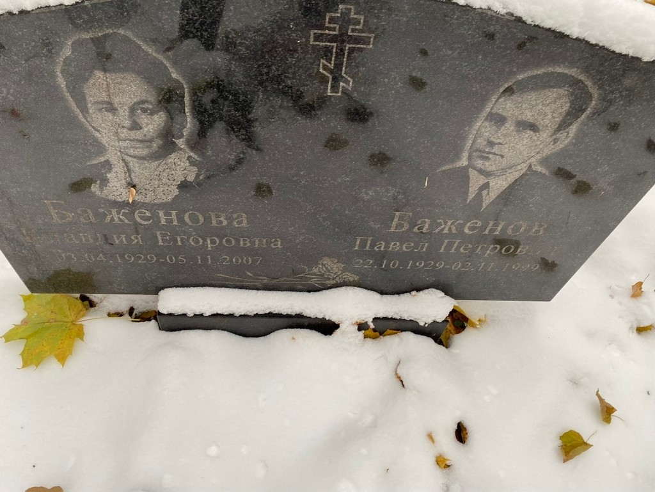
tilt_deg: -52.9
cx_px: 328
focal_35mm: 26
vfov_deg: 53.1
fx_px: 492
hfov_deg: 67.3
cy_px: 246
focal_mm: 4.25
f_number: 1.8
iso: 64
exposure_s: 1/121
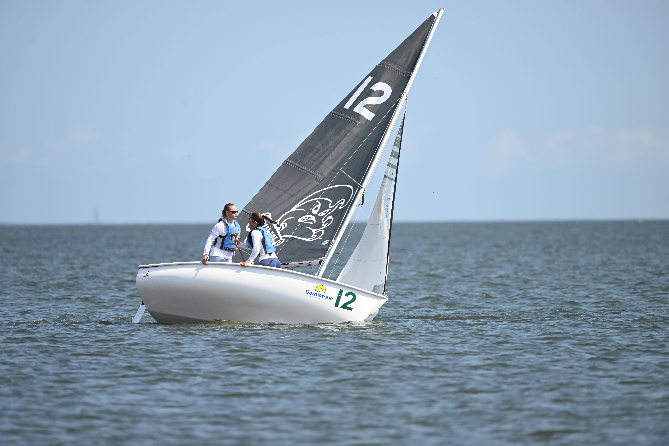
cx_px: 334
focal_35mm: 400
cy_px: 223
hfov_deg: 5.2
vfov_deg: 3.4
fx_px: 7433
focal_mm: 400
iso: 400
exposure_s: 1/2500
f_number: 4.5
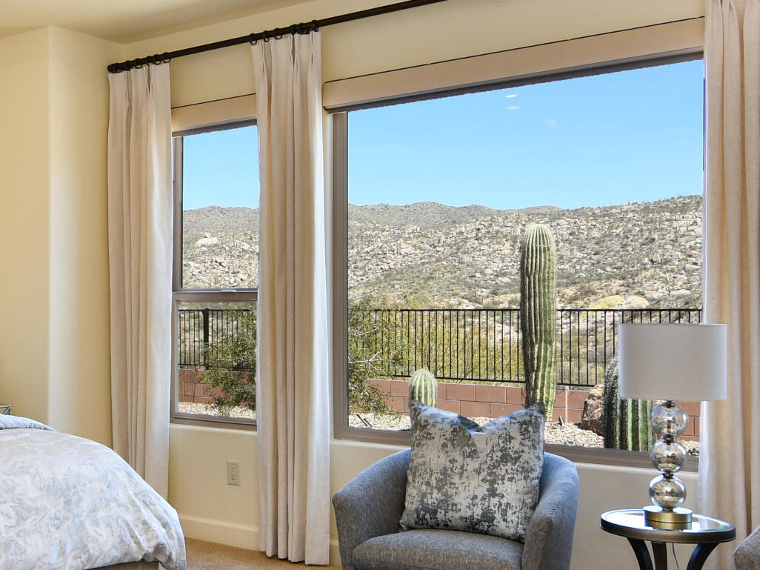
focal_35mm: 45
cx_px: 97
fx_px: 988
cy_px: 289
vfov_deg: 32.2
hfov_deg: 39.5
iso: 200
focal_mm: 11
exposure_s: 1/125
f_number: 5.6
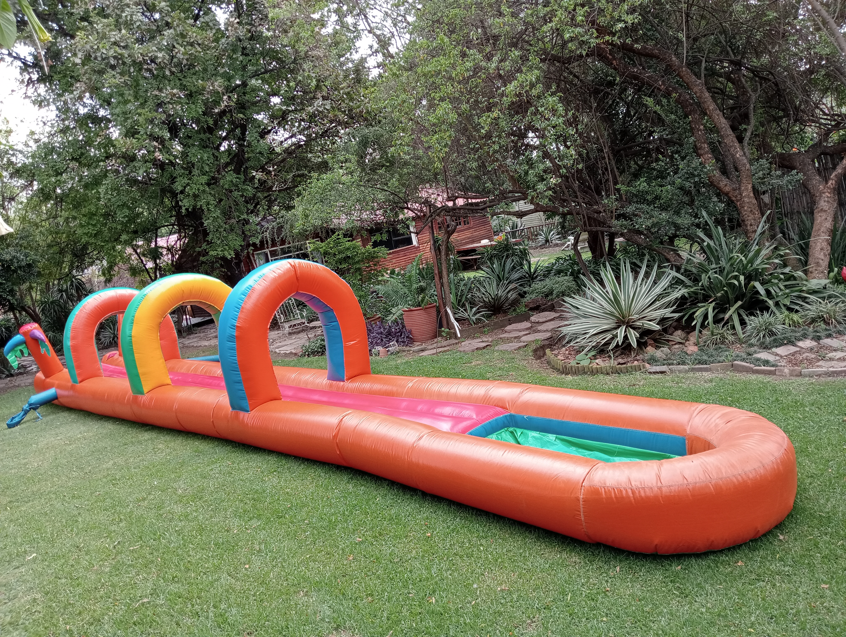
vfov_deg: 49.9
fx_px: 685
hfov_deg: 63.4
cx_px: 423
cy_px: 318
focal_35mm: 28
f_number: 1.8
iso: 195
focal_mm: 4.04
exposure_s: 1/100
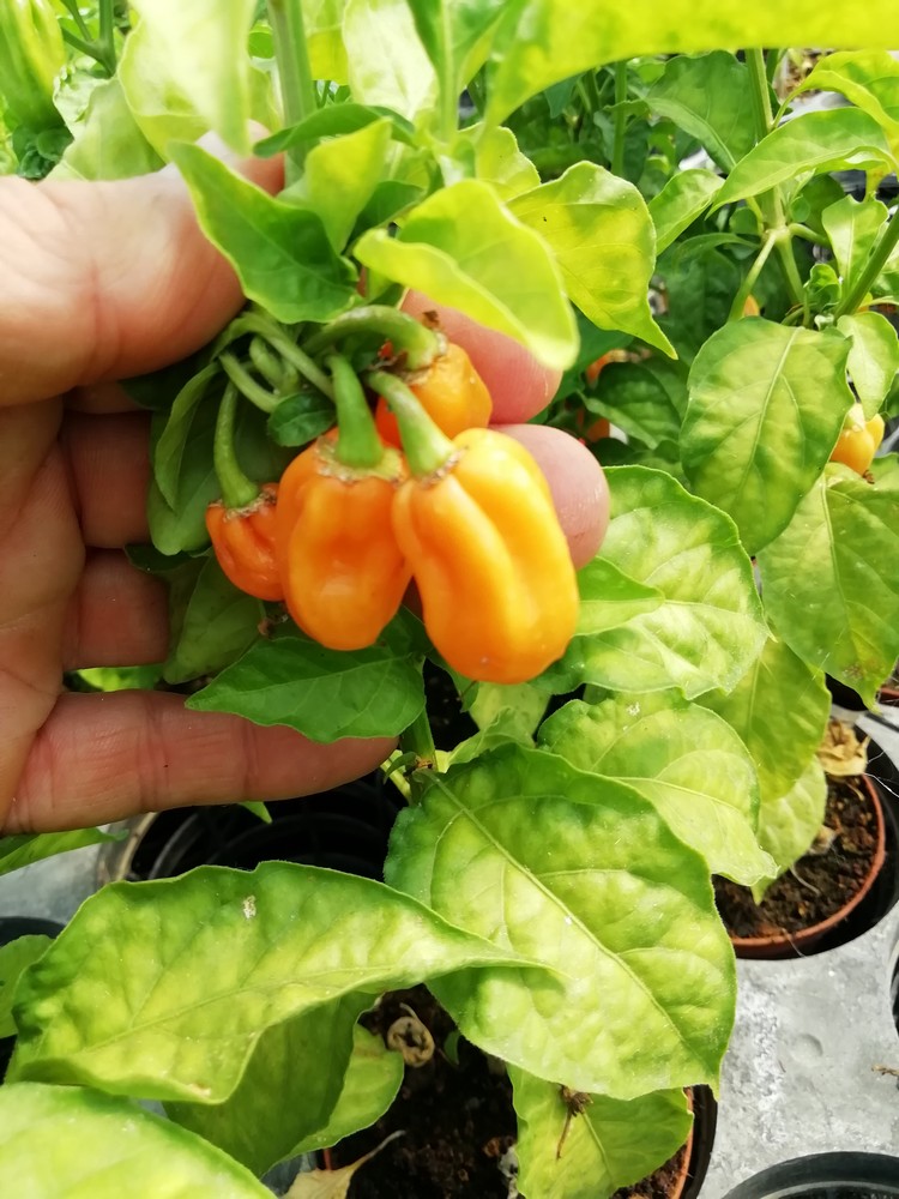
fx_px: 900
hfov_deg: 53.1
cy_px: 600
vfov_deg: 67.3
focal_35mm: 26
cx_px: 450
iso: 50
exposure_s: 1/164
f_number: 2.2
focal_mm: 3.21
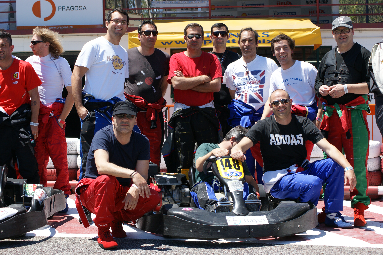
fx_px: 877
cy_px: 128
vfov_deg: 16.5
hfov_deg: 24.6
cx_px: 192
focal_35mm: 82
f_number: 6.3
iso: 100
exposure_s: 1/250
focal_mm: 55
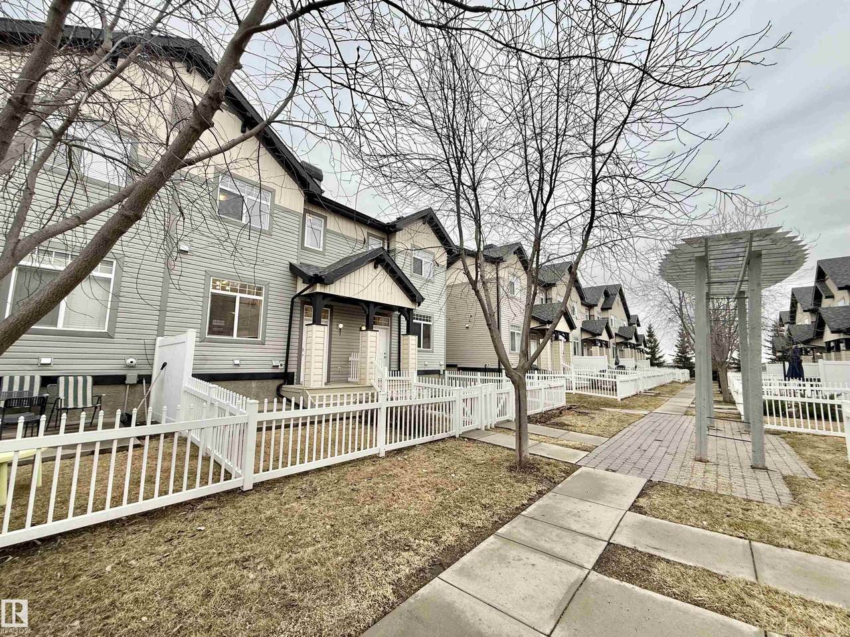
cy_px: 318
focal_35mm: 14
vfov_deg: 85.7
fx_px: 344
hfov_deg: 102.1
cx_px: 425
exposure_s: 1/208
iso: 50
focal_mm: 2.22
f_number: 2.2
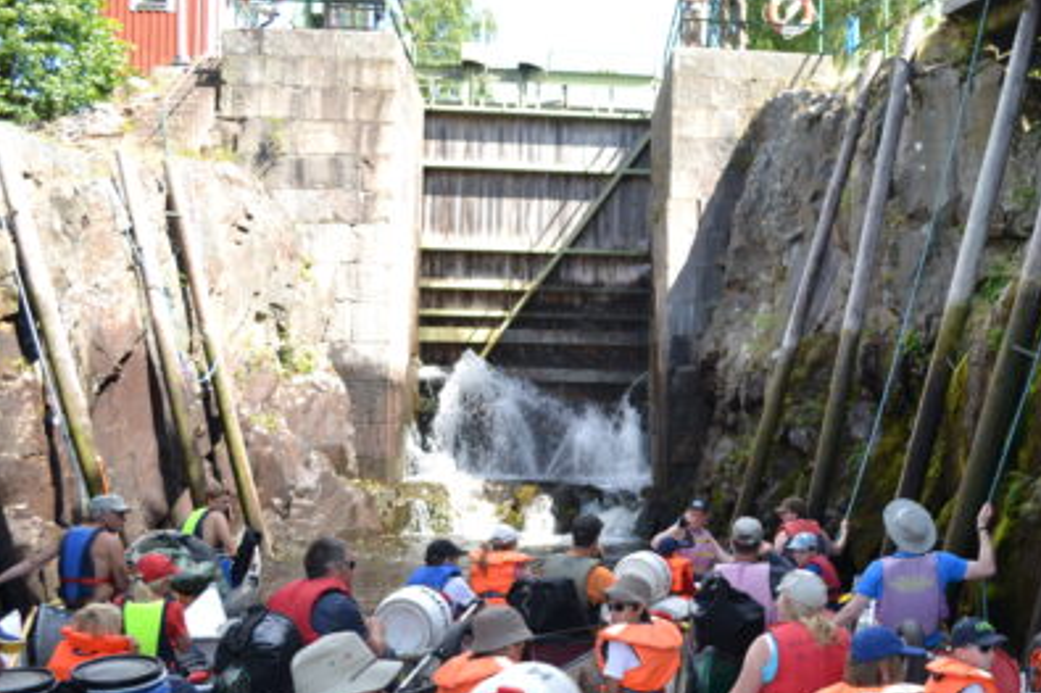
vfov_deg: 32.4
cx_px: 746
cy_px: 456
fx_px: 1185
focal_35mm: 41
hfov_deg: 46.2
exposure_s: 1/125
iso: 110
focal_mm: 18
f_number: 4
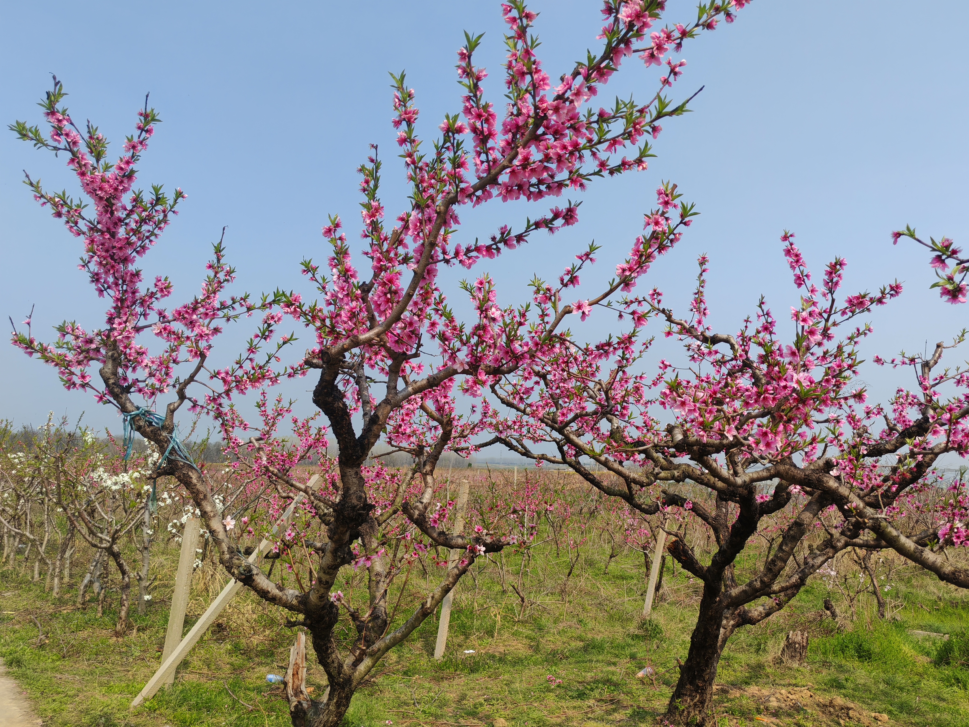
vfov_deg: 51.4
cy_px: 364
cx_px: 484
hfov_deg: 65.3
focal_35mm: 27
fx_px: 756
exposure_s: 1/1500
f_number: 1.95
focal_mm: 5.52
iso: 50
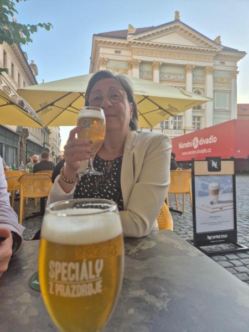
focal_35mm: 23
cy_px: 166
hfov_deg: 58.9
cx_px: 124
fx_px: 221
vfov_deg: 73.9
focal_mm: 5.4
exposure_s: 1/180
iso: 25
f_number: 1.8
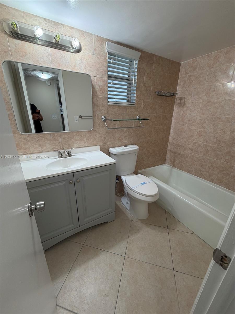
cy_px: 157
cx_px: 118
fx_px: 127
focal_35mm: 14
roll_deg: -1.7
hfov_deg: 85.7
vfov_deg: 102.1
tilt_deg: -18.4
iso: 125
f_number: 2.2
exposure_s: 1/120
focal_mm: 2.22
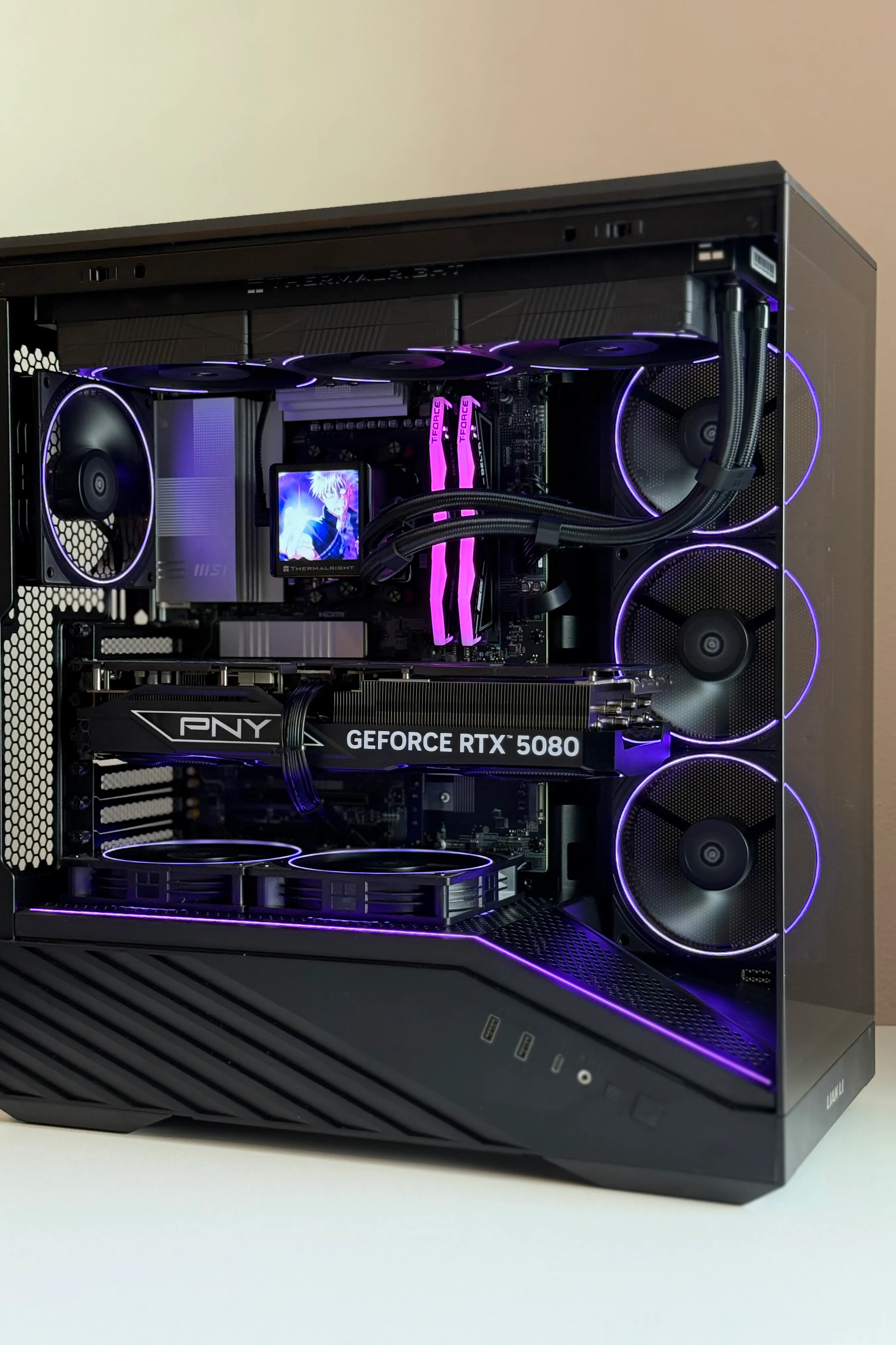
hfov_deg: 27.0
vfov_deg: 39.6
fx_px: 1867
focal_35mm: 50
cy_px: 672
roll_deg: -1.3
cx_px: 439
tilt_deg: -0.4
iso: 200
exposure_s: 1/40
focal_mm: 6.76
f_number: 1.78
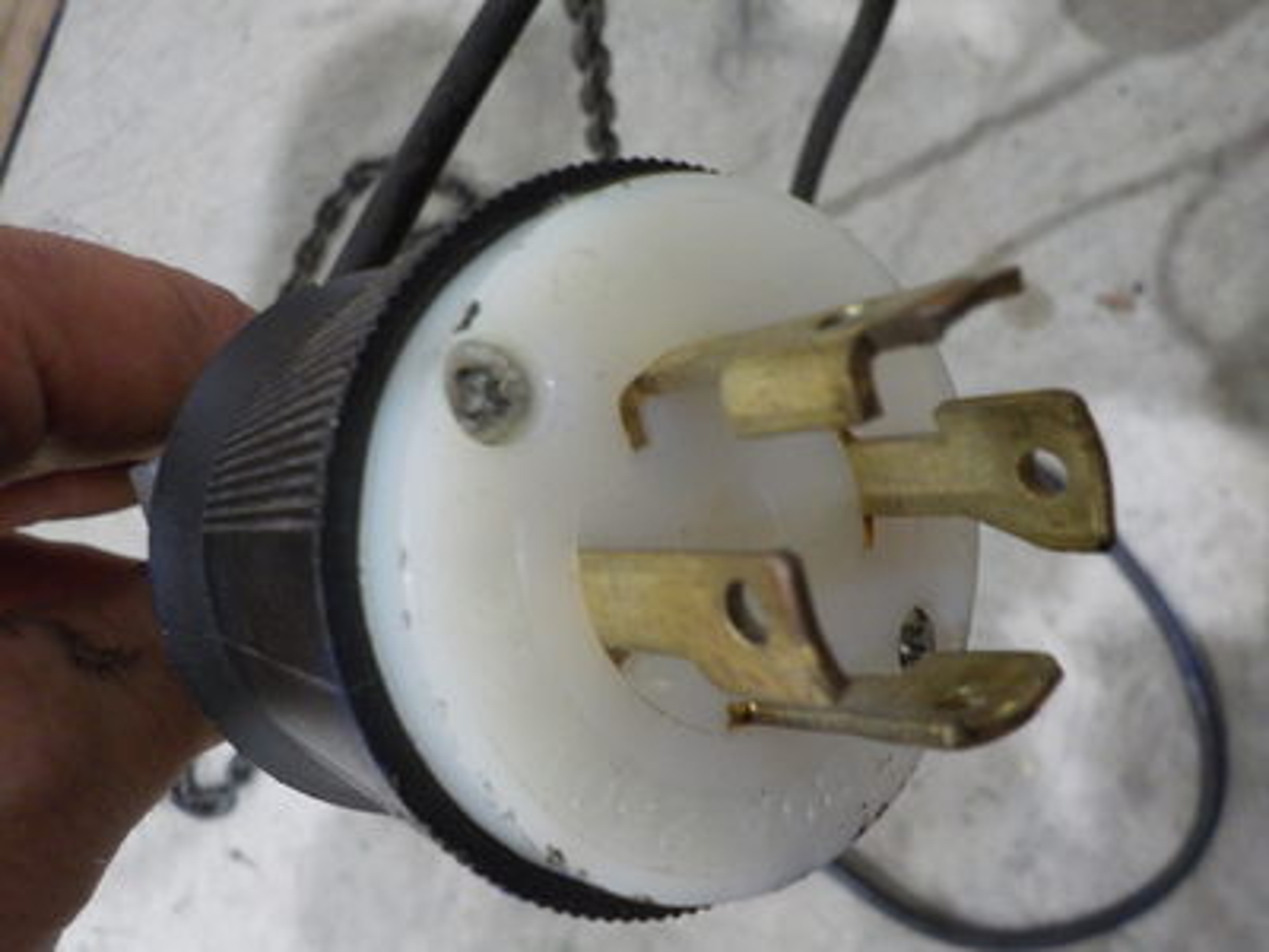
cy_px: 476
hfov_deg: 60.0
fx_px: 1100
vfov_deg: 46.8
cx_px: 634
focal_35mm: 30
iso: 400
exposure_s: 1/15
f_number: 3.3
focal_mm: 4.1
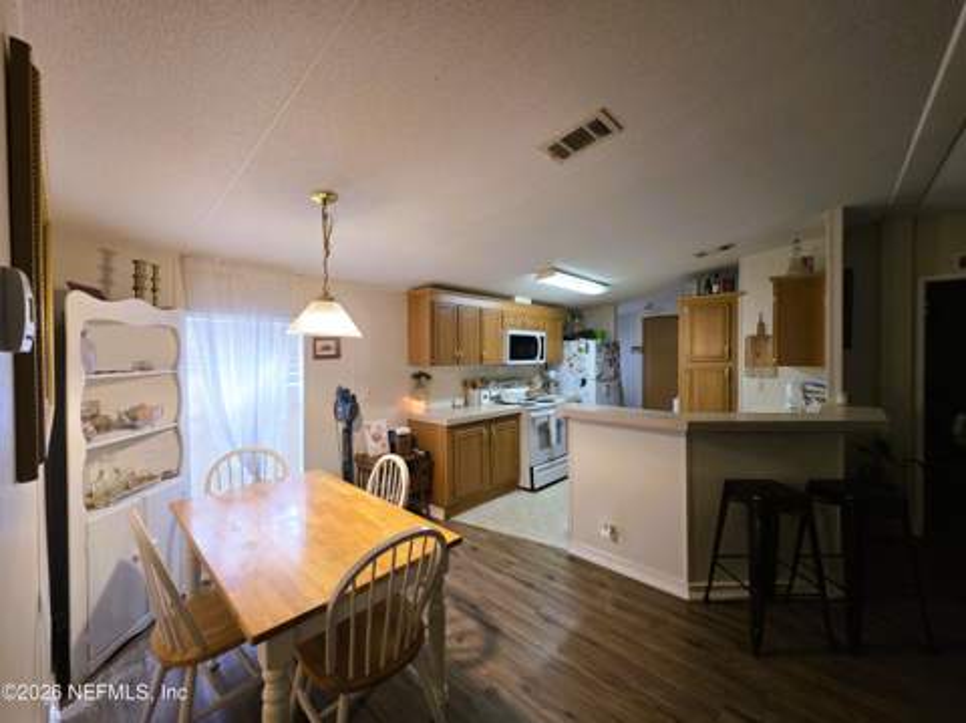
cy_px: 362
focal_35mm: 13
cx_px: 483
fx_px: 362
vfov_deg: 89.8
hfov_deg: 106.2
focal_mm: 2.2
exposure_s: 1/60
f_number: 1.9
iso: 320
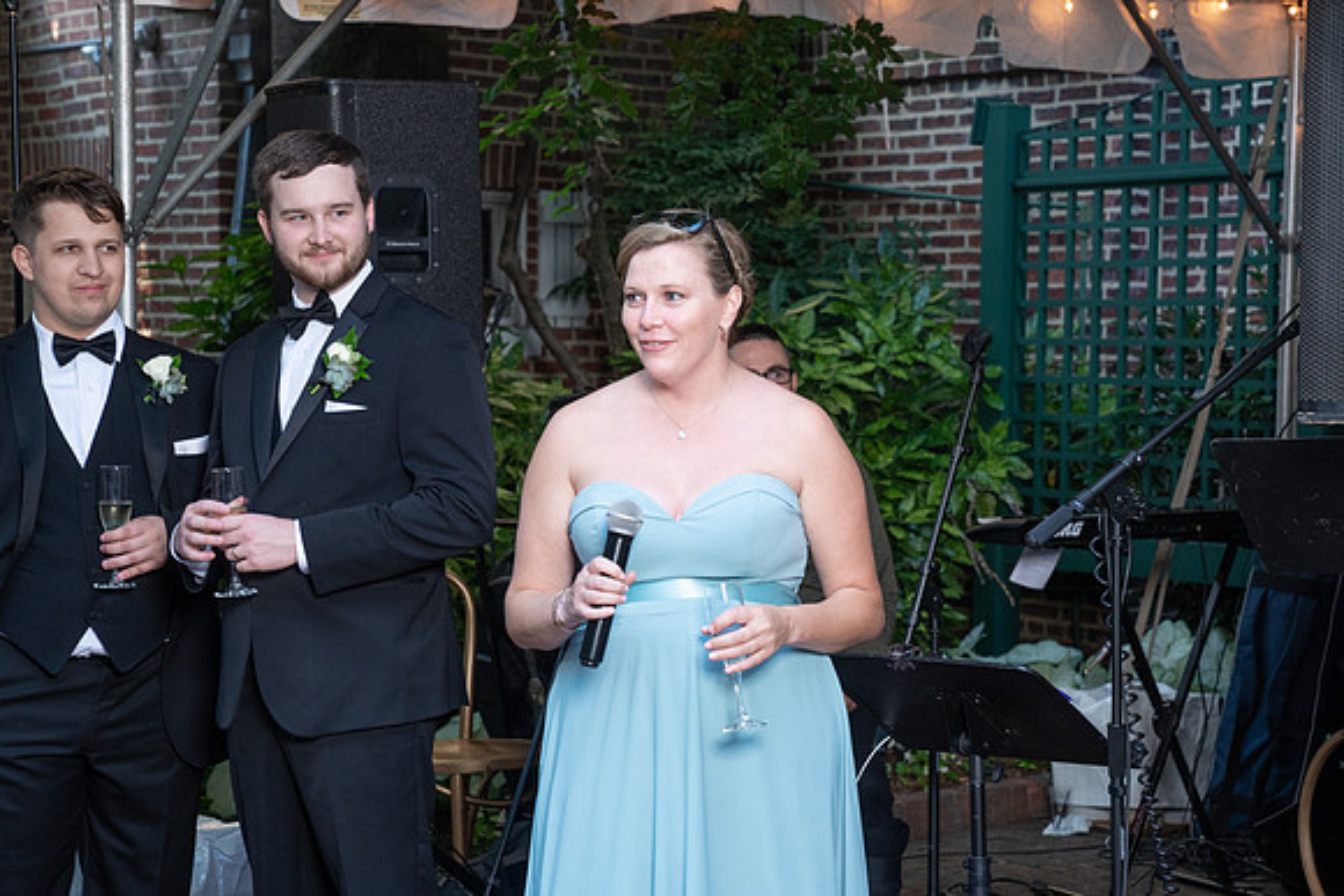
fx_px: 3043
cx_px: 756
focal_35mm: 81
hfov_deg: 24.9
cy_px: 448
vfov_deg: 16.8
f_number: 5.6
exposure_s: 1/250
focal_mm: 70
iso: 1250
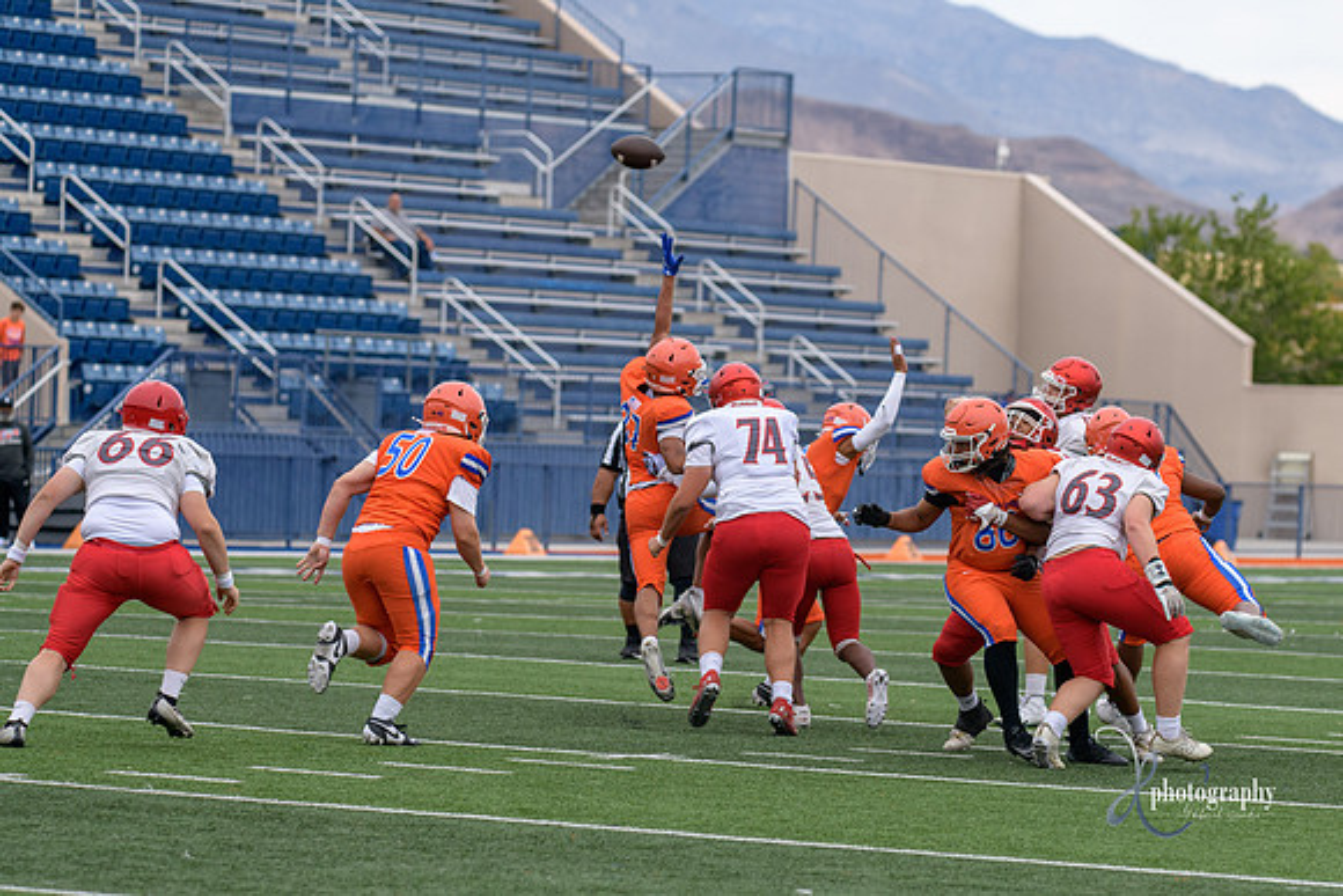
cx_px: 884
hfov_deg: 10.1
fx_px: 7618
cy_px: 590
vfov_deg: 6.7
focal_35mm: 204
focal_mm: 155
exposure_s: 1/1000
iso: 450
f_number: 3.5
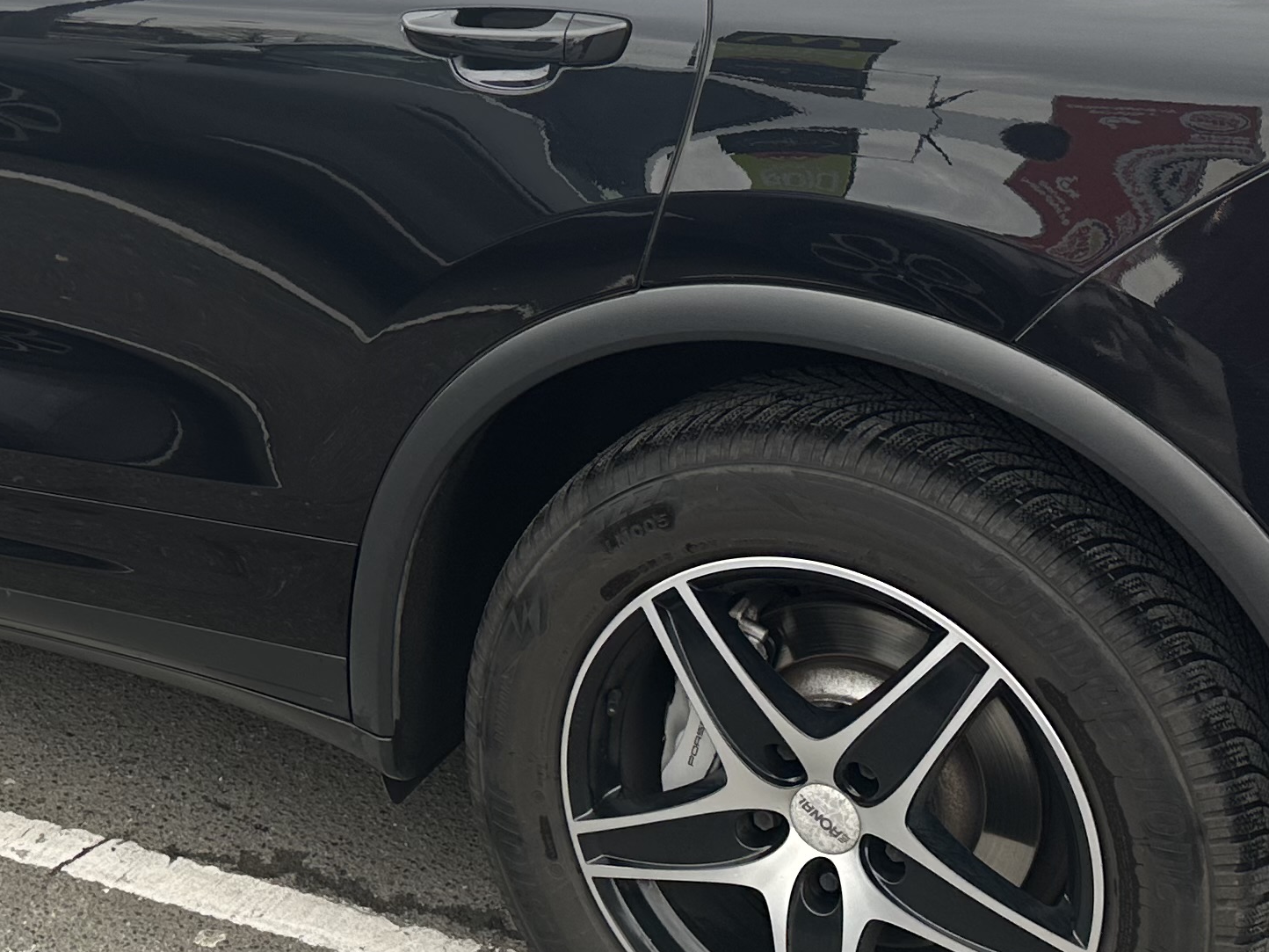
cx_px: 376
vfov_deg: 21.4
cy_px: 81
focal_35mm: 67
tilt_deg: -12.6
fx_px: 2456
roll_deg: +3.0
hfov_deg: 28.7
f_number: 1.78
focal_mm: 6.86
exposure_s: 1/139
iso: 64
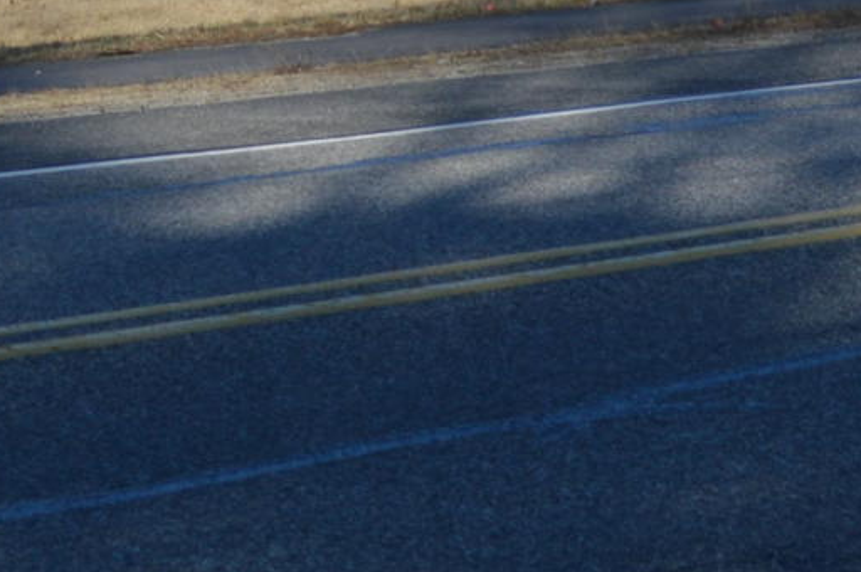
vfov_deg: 6.1
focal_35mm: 211
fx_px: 5040
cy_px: -937
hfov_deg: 9.7
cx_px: 187
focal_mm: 24
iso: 100
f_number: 9
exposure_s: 1/320
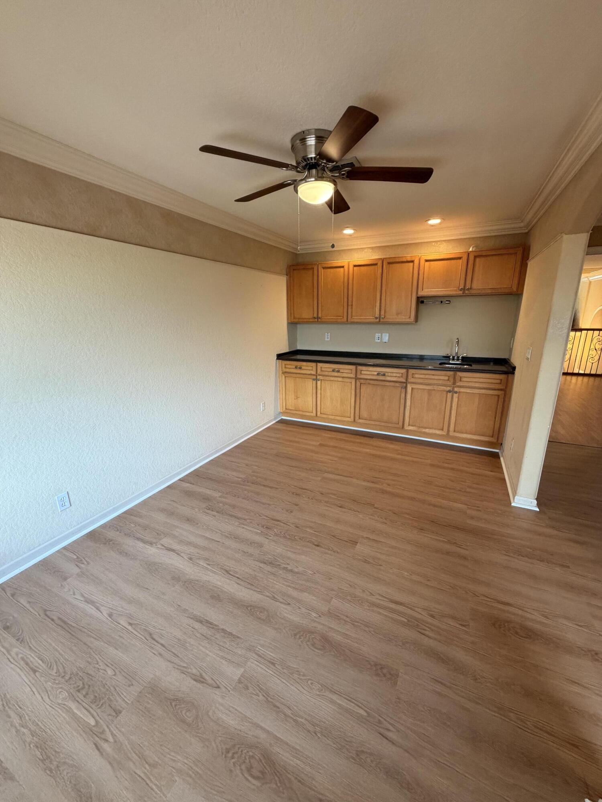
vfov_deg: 102.1
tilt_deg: -15.0
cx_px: 301
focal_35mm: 14
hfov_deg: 85.7
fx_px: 325
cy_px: 401
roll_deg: +0.0
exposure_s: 1/120
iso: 320
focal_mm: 2.22
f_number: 2.2
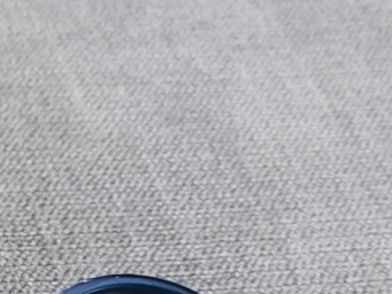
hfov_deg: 21.7
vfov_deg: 16.6
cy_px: 438
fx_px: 918
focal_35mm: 81
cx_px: -117
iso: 80
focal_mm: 4.75
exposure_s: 1/100
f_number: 1.8
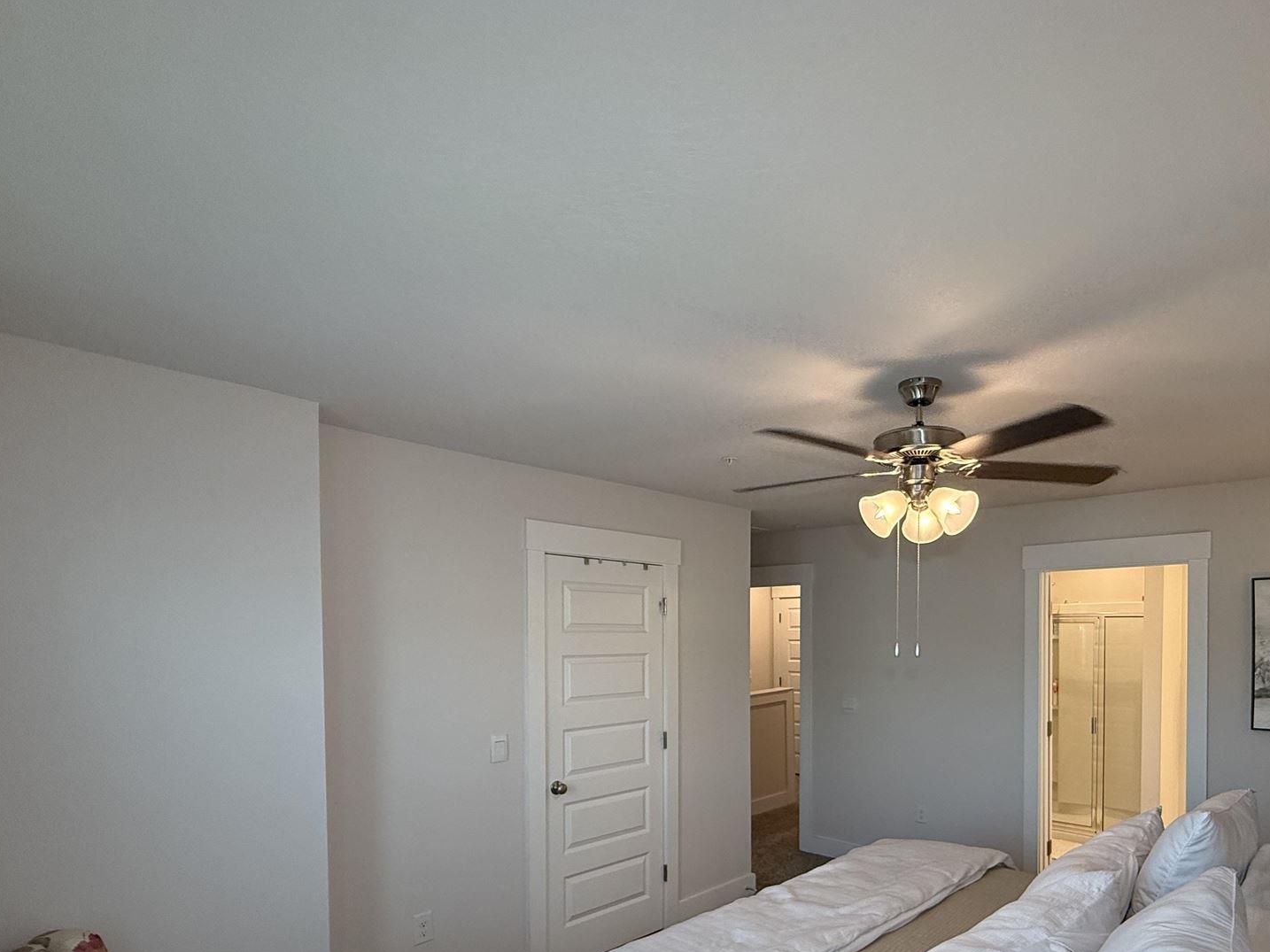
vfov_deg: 63.9
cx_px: 759
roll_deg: +0.0
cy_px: 651
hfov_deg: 80.8
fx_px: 734
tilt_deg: +0.4
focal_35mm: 20
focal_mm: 2.22
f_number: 2.2
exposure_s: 1/120
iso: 200
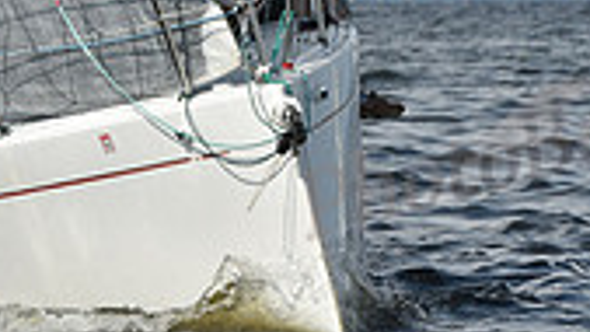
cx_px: 122
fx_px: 10402
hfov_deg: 3.2
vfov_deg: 1.8
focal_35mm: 665
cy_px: 16
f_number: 11
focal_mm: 185
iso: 250
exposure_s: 1/1000
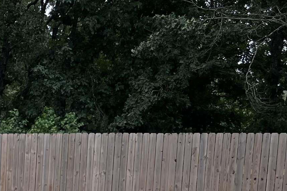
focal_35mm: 96
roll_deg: -0.9
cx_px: -89
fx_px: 765
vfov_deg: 13.3
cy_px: 302
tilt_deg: -10.5
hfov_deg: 19.5
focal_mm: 5.1
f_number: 1.6
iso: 50
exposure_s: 1/2137
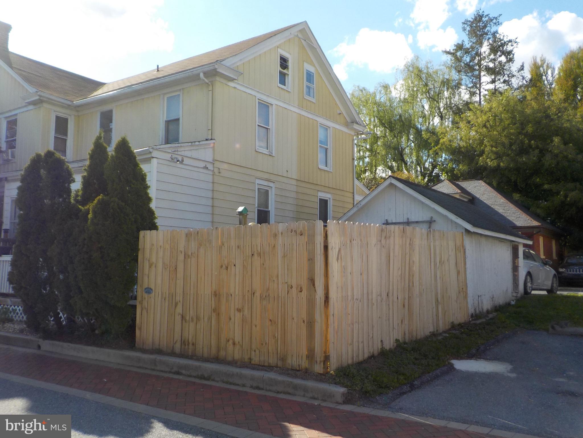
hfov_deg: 60.0
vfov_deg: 46.8
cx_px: 292
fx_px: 505
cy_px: 219
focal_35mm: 30
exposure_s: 1/800
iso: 125
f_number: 3.3
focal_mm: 4.1
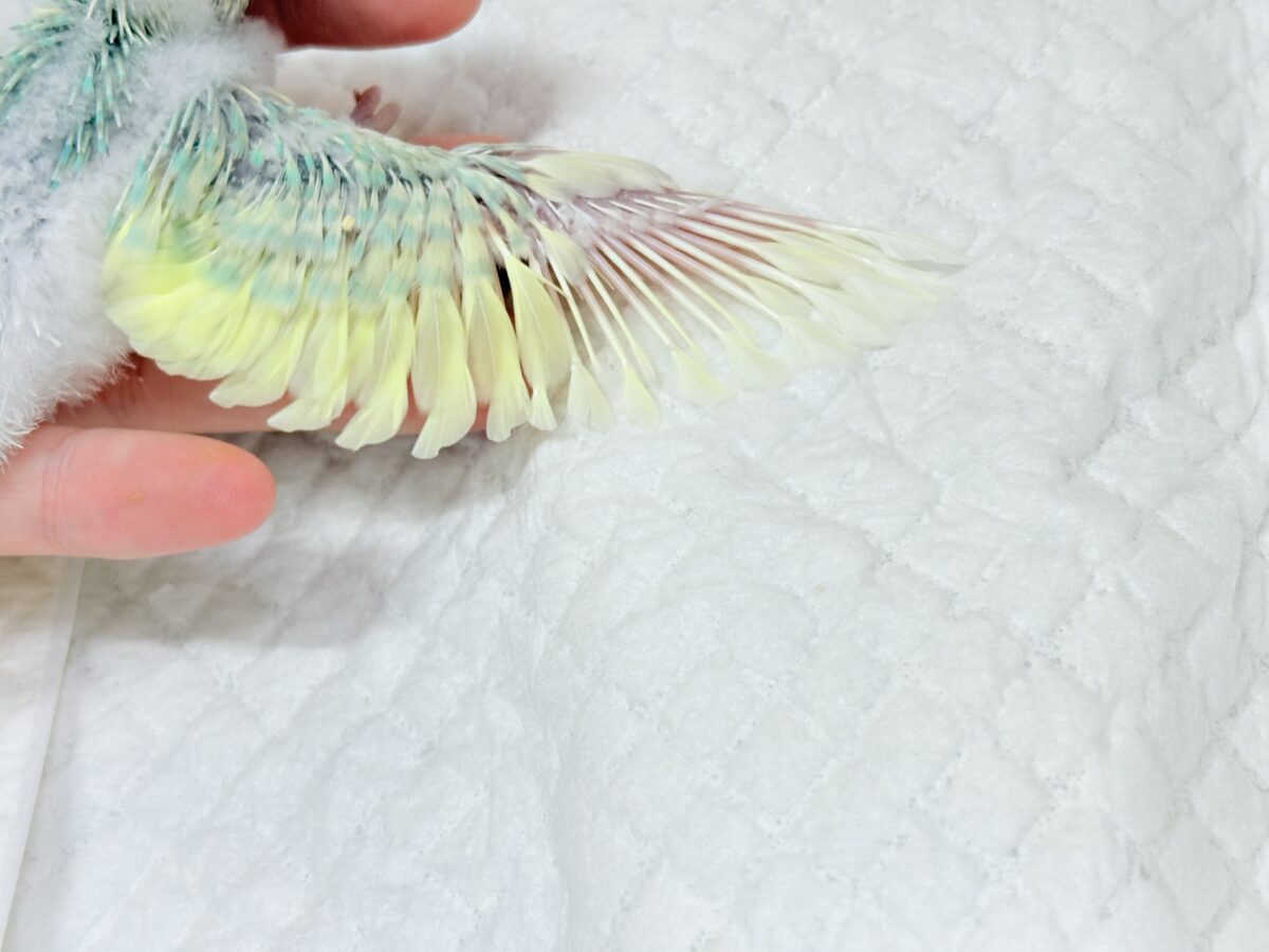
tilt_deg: -60.0
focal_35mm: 52
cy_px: 476
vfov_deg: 28.0
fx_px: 1906
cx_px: 634
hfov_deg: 36.8
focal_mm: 5.96
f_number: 1.6
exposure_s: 1/50
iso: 50
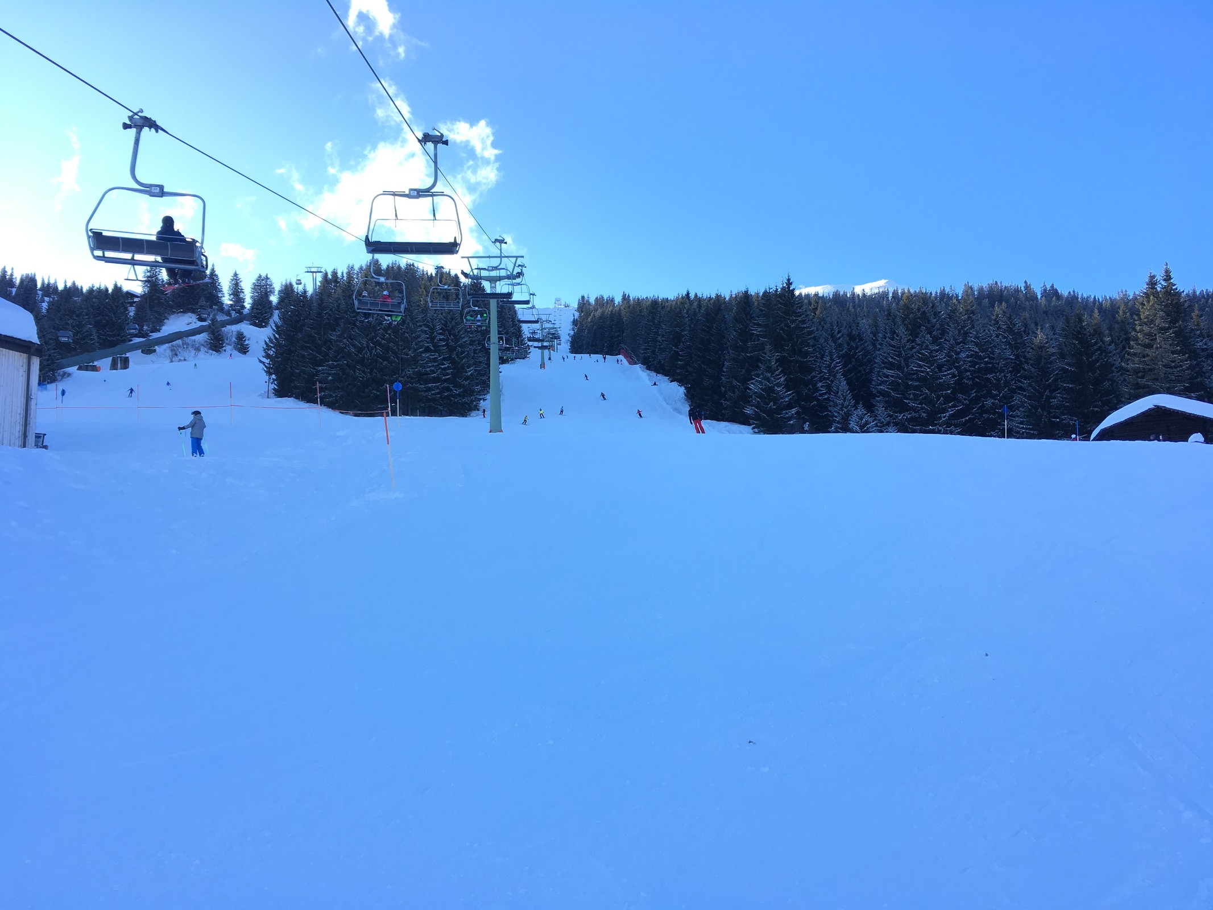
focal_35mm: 29
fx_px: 1016
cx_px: 606
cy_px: 455
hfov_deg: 61.7
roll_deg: +1.8
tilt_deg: +11.5
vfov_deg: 48.2
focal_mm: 4.15
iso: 25
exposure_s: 1/496
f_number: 2.2
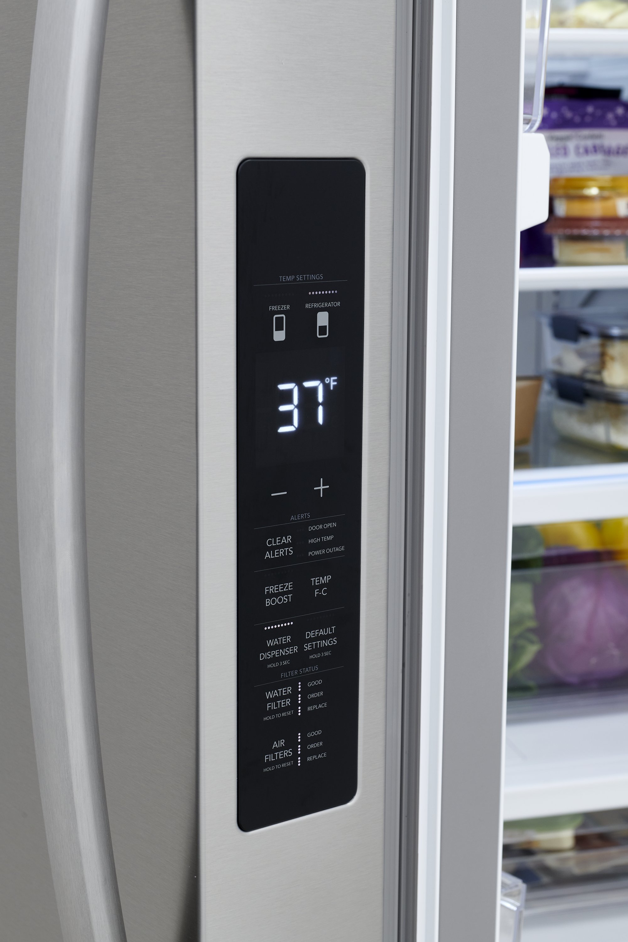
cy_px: 471
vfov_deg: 33.4
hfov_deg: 22.6
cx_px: 314
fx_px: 1570
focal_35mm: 60
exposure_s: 1/2
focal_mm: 60
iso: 200
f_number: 11
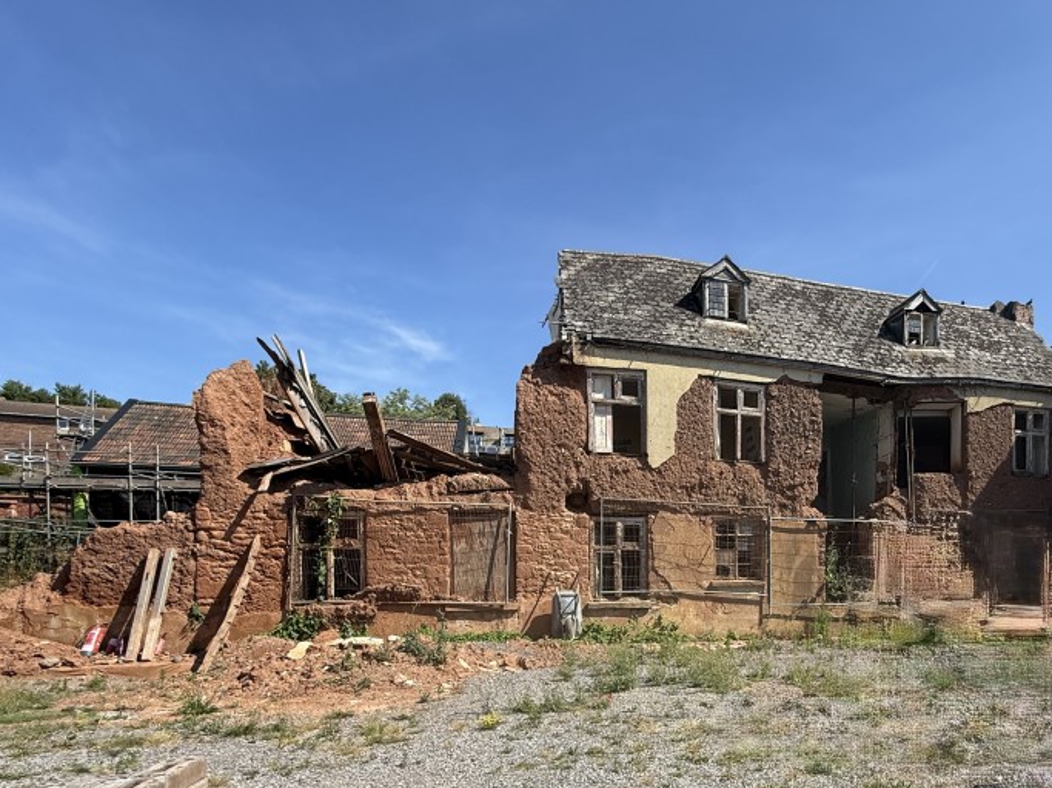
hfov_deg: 75.6
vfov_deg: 60.3
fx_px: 638
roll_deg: -0.3
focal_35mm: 21
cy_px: 582
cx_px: 730
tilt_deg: +0.0
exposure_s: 1/1145
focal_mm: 2.22
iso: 50
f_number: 2.2
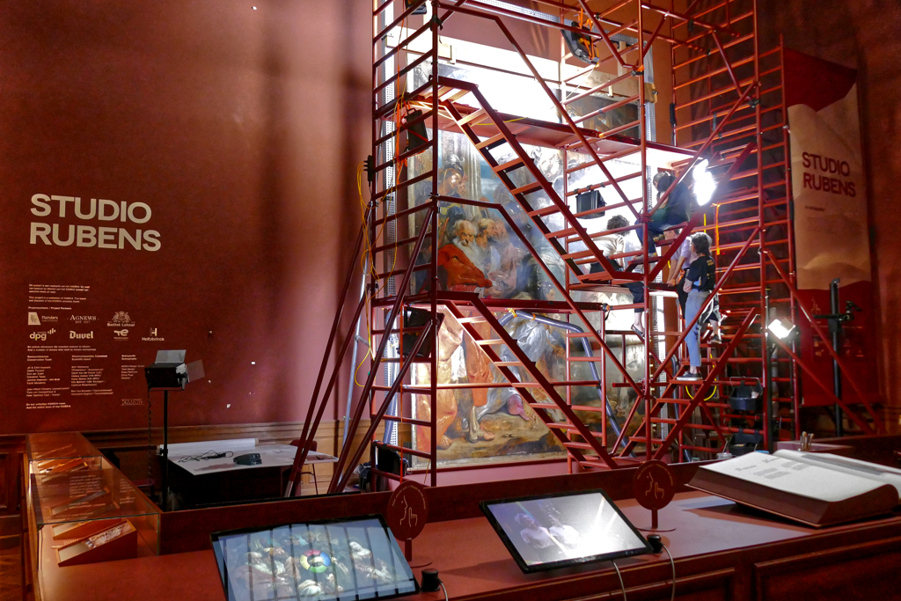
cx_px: 450
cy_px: 300
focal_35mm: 31
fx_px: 776
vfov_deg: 42.3
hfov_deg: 60.3
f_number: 3
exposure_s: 1/80
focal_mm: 11.3
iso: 1600
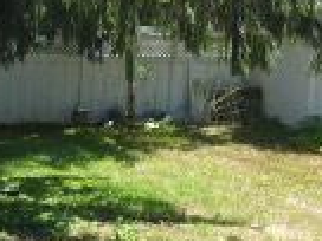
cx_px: 175
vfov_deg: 15.7
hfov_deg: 20.9
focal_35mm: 94
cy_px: 61
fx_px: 874
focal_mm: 3.58
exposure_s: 1/500
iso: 100
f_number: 2.8
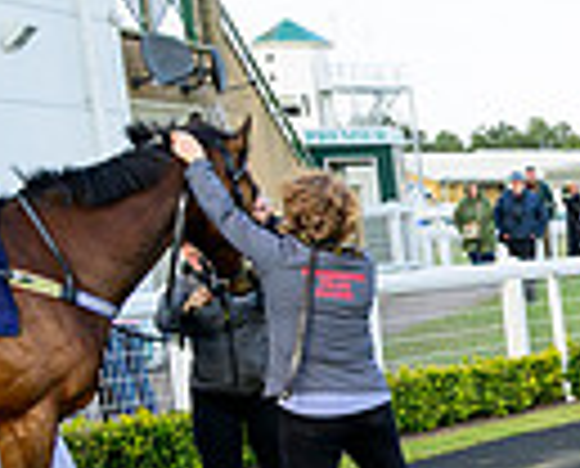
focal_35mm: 120
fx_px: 2066
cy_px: 570
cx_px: 1338
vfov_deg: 12.6
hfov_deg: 12.8
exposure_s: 1/320
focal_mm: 24
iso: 400
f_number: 6.3
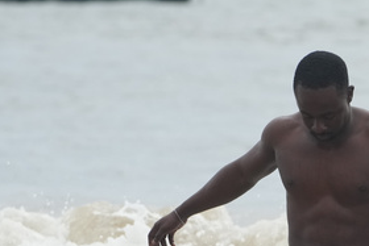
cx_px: 440
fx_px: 5025
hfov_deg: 4.2
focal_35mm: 490
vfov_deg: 2.8
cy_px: 292
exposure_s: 1/1250
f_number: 3.5
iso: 800
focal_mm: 134
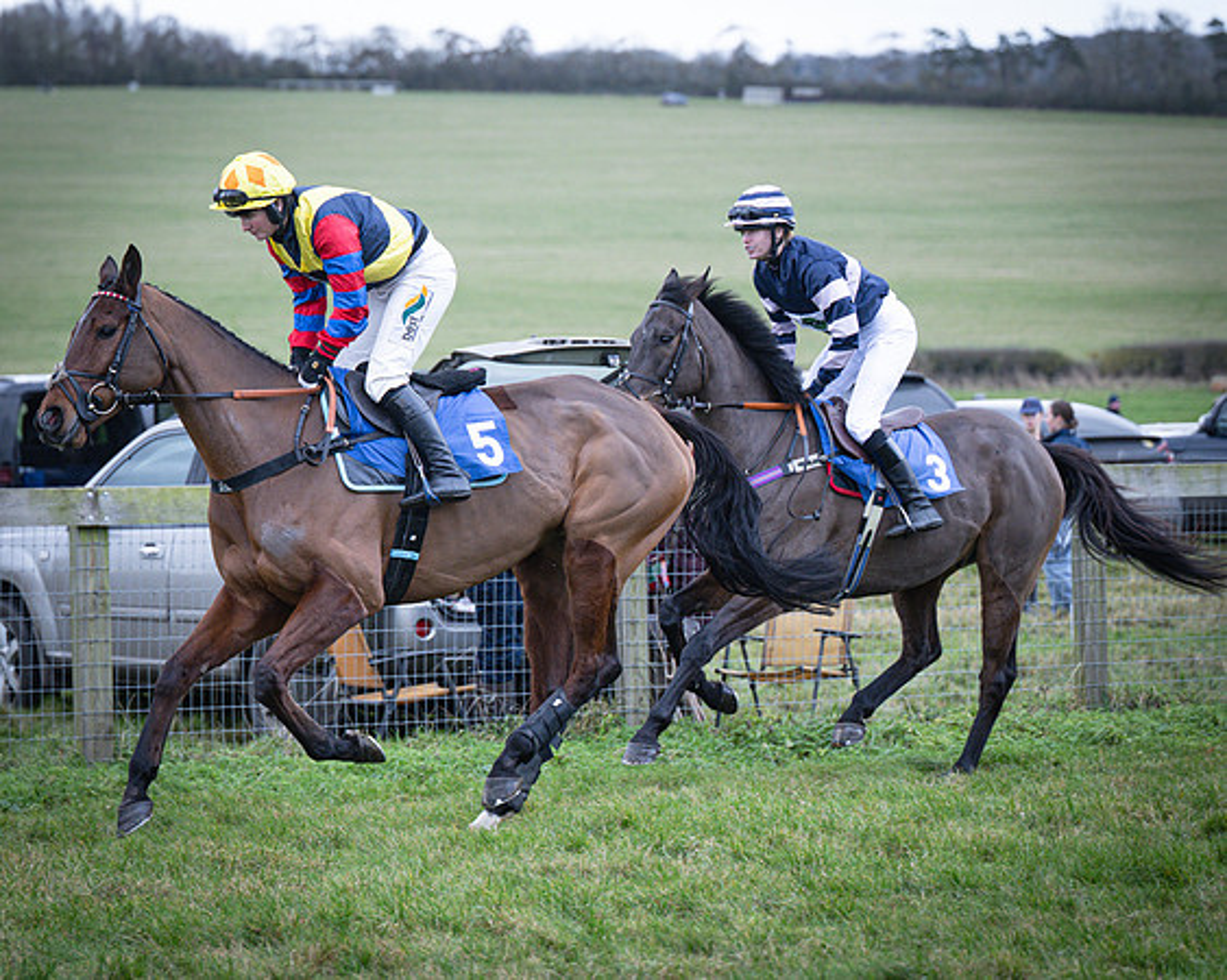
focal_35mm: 145
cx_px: 544
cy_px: 490
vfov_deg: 10.6
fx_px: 5276
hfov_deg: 13.3
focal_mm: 86
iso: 800
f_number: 2.8
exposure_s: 1/1000
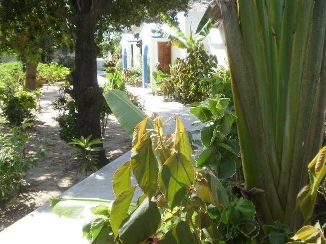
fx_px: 339
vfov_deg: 39.6
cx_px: 159
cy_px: 112
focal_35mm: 36
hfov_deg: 51.3
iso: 100
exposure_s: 1/400
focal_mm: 5.45
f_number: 2.9
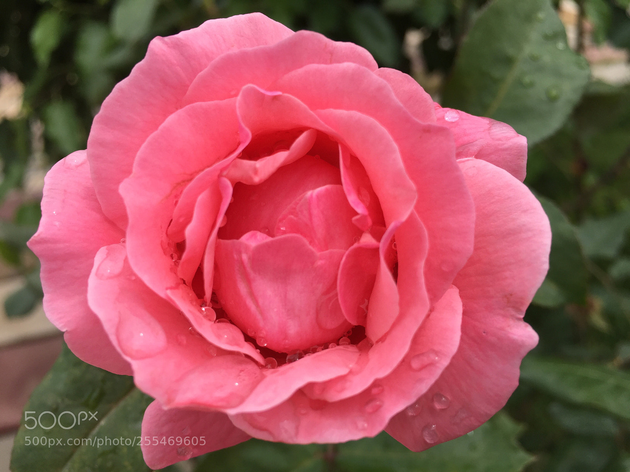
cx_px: 315
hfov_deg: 61.7
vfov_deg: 48.2
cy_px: 236
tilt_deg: -32.2
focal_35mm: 29
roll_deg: +4.8
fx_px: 528
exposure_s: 1/1130
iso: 32
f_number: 2.2
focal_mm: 4.15
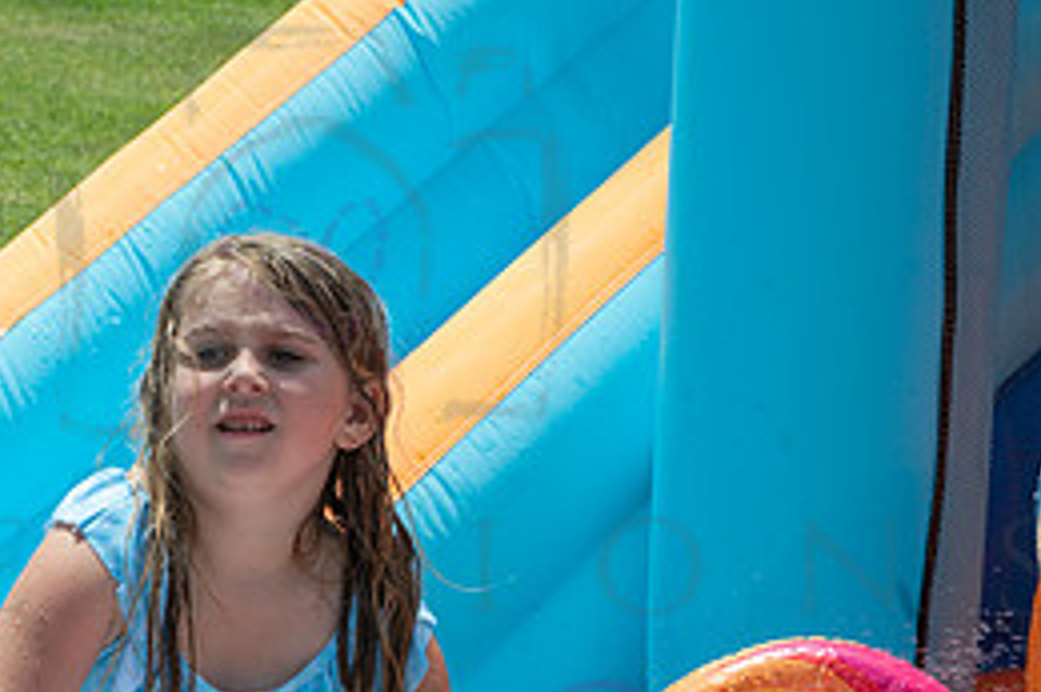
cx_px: 340
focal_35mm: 173
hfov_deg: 11.9
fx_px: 4999
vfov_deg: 7.9
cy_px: 732
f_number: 13
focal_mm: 74
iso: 400
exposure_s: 1/400
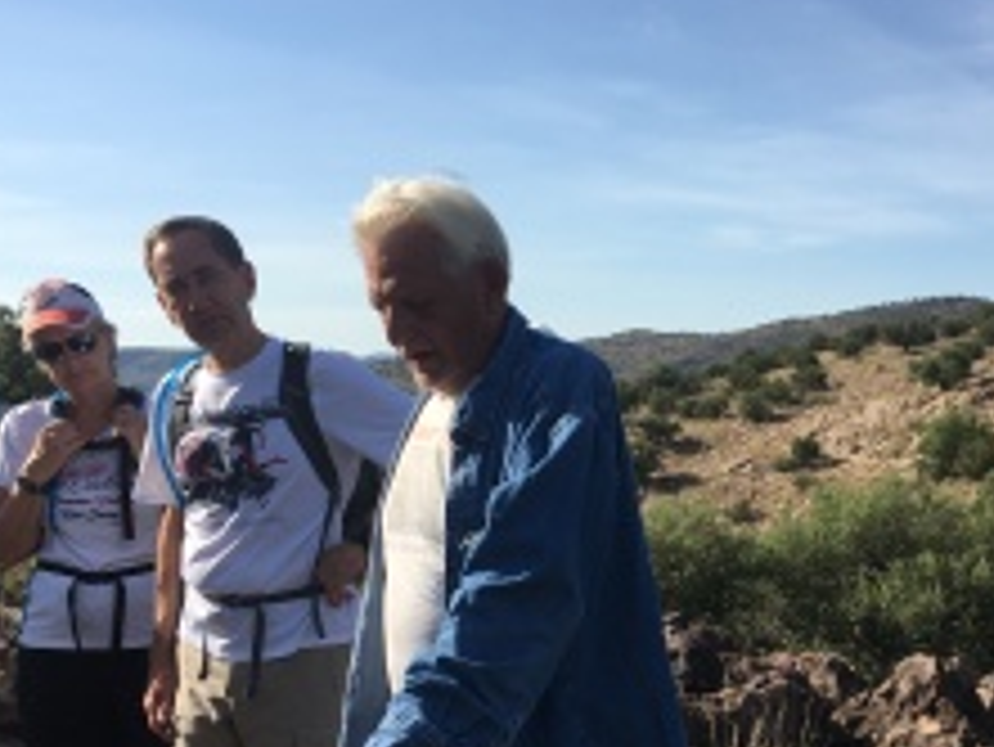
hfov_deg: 38.8
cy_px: 585
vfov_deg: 29.7
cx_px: 720
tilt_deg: -7.5
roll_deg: -1.5
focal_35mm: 48
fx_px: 1379
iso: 25
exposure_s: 1/1672
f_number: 2.2
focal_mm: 4.15
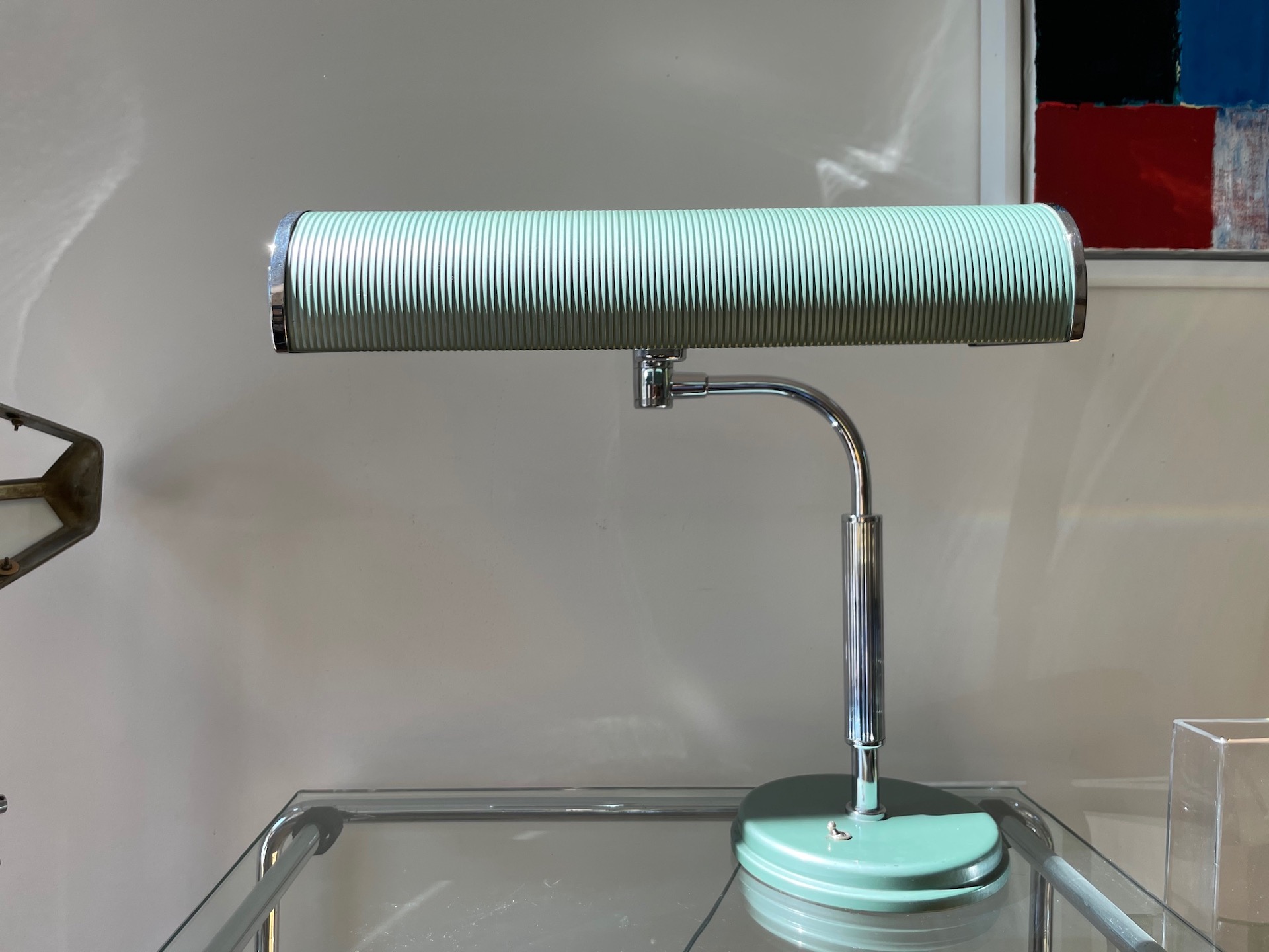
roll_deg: -0.5
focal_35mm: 26
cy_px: 476
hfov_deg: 67.3
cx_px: 634
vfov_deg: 53.1
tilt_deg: -1.3
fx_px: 953
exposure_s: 1/489
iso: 32
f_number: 1.6
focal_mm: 4.2
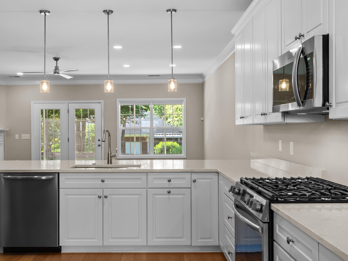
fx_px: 372
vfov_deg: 38.7
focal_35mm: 37
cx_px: 155
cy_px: 131
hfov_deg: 50.0
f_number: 8
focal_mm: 34
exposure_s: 1/6
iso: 200
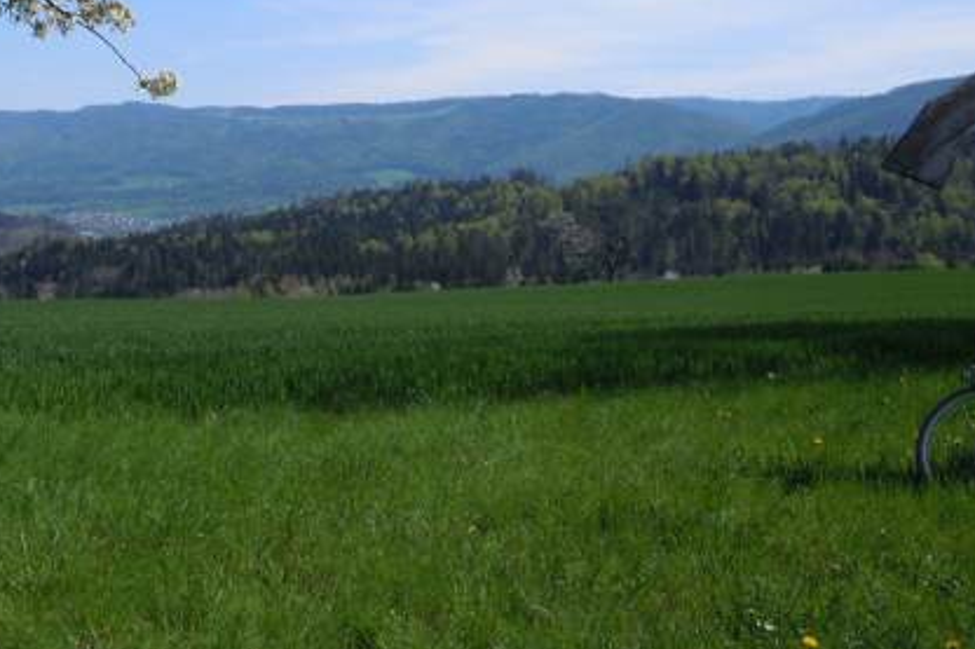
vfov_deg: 23.6
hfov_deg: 35.0
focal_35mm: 56
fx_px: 1516
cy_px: 77
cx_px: 262
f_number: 7.6
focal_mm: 5
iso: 100
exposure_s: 1/320
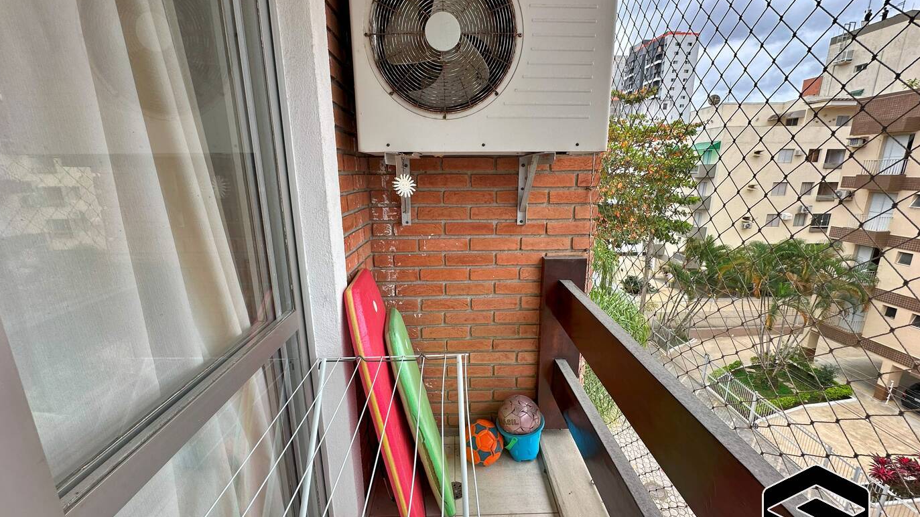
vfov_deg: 67.0
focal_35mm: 16
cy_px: 269
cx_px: 461
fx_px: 390
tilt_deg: -14.1
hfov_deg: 99.4
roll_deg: +0.1
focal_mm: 2.22
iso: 40
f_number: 2.2
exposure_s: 1/99
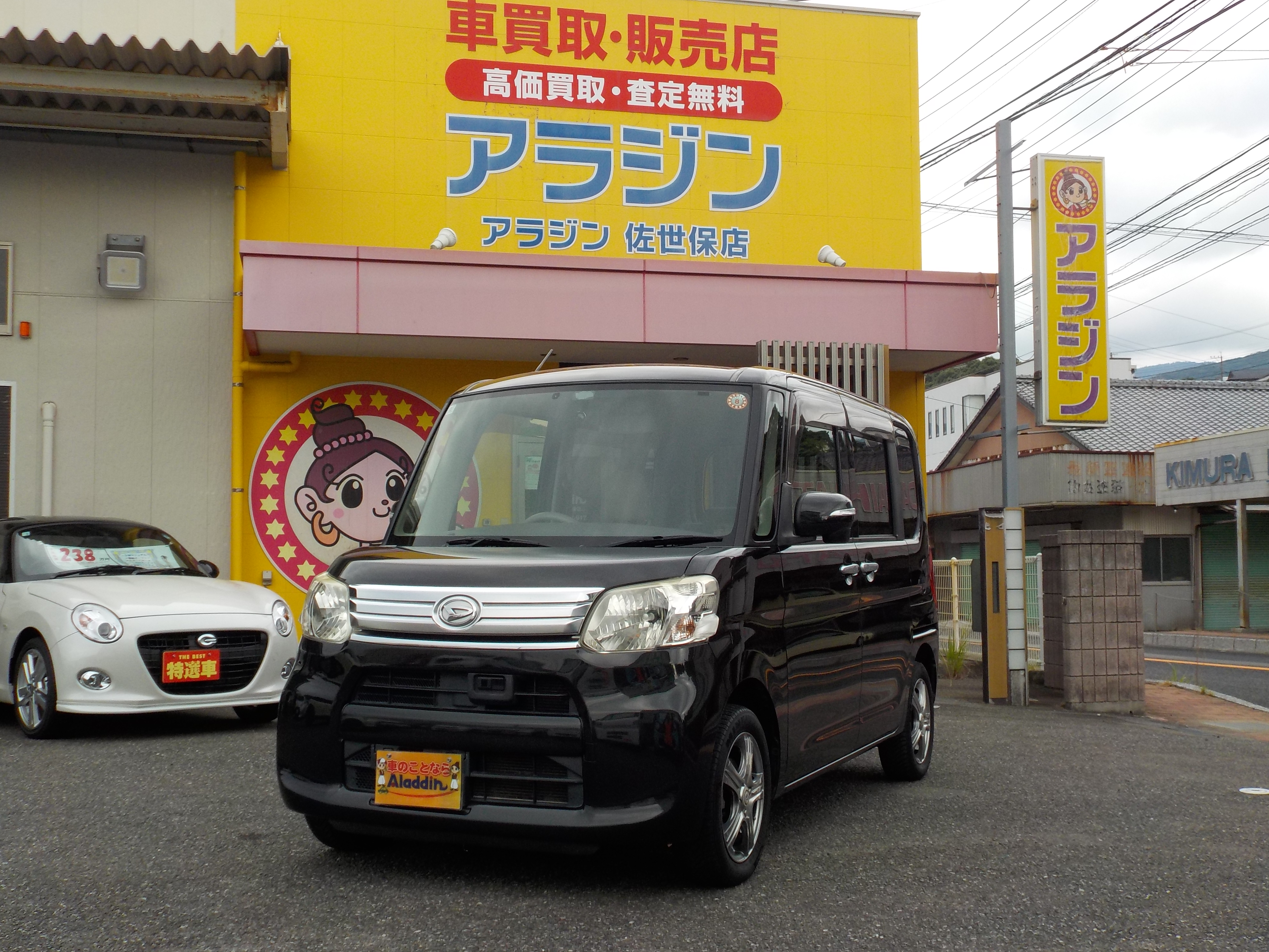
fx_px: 1393
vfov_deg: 37.7
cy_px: 476
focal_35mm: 38
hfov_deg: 49.0
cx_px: 634
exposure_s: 1/320
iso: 125
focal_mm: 5.2
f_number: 3.7
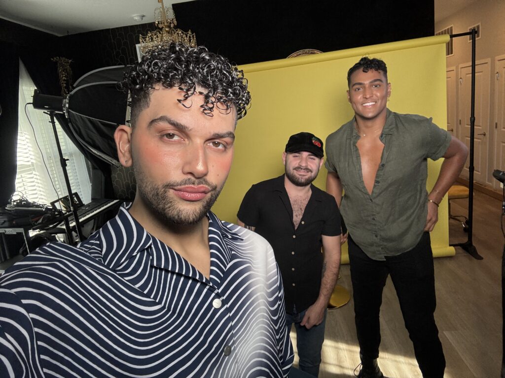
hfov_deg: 73.9
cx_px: 252
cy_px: 189
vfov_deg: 58.9
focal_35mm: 23
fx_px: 336
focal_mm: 2.69
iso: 64
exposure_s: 1/120
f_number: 1.9
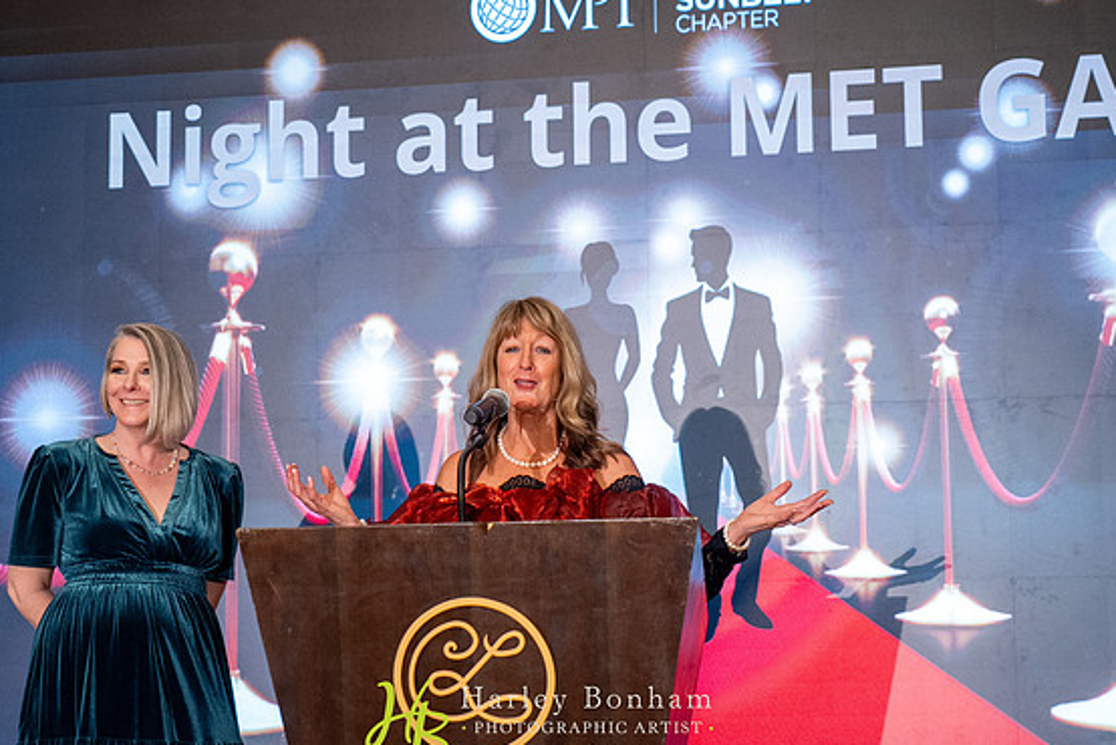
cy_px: 386
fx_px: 1768
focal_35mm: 57
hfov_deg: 35.0
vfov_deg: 23.8
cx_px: 542
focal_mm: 50
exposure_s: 1/200
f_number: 4
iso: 3200
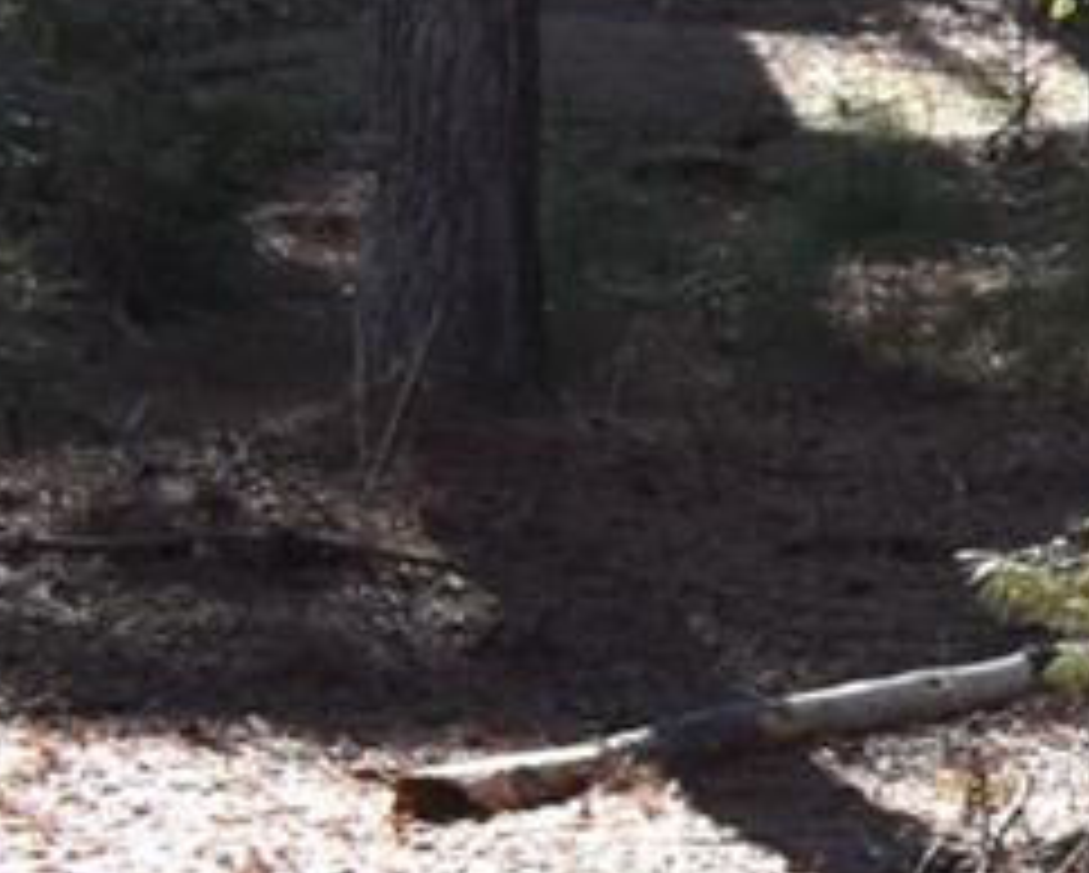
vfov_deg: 7.2
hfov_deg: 7.0
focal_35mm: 214
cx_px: 4320
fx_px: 6903
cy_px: 430
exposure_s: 1/200
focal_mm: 18
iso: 400
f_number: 7.1
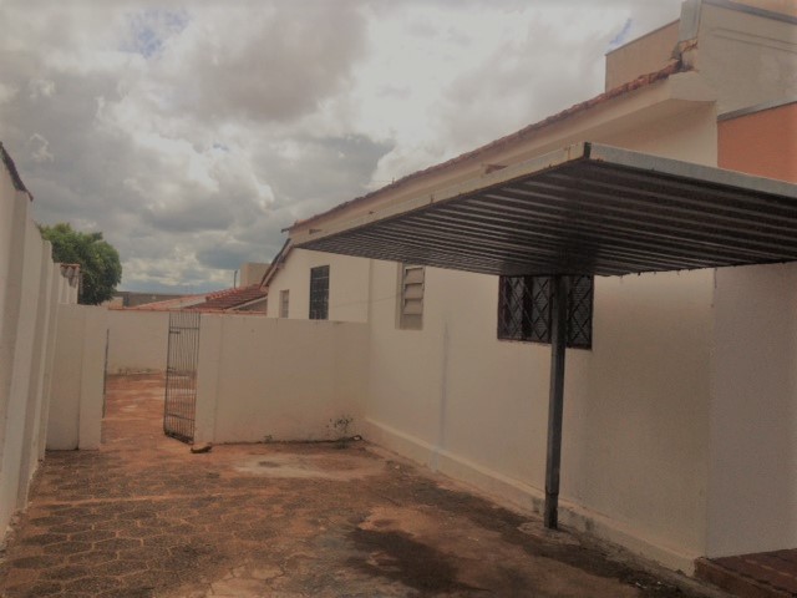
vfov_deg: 40.7
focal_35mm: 35
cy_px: 299
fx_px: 806
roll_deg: -0.4
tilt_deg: -1.1
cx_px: 398
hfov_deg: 52.6
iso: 50
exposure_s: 1/3460
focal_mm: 4.28
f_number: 2.4
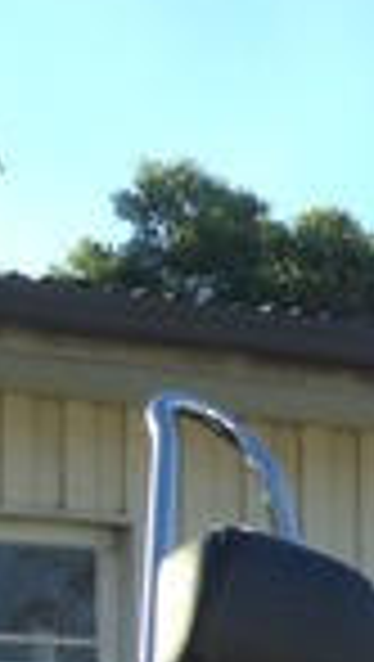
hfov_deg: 5.3
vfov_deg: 10.8
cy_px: 743
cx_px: 1604
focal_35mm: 196
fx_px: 3446
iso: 50
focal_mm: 4.13
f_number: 2.4
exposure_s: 1/484
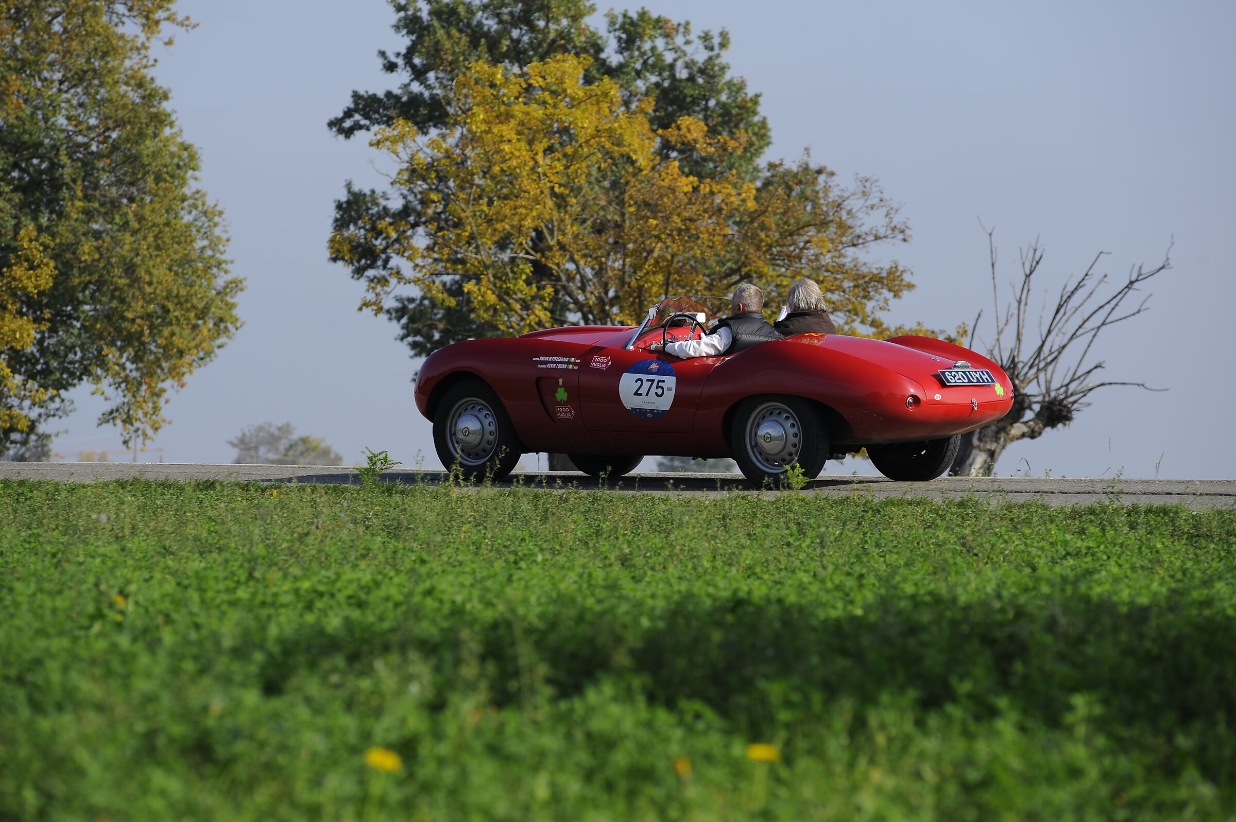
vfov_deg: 6.9
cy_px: 411
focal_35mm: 200
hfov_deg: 10.3
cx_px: 618
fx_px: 6862
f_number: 6.3
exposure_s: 1/800
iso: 200
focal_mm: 200
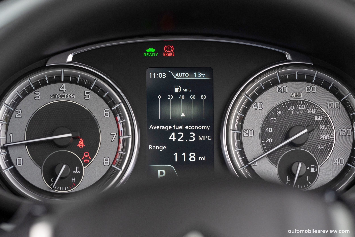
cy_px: 118
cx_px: 178
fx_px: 1331
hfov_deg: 15.2
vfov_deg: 10.2
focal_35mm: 135
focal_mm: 135
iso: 1600
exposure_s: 1/200
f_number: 3.5
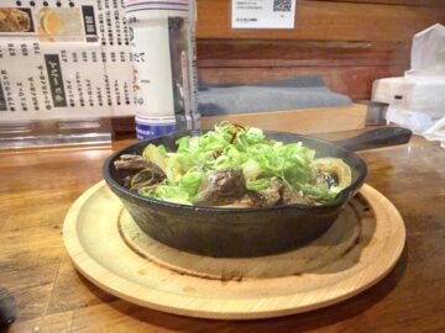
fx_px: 309
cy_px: 166
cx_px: 222
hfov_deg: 71.6
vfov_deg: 56.8
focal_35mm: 24
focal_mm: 2.22
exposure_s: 1/40
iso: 1000
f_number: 2.2
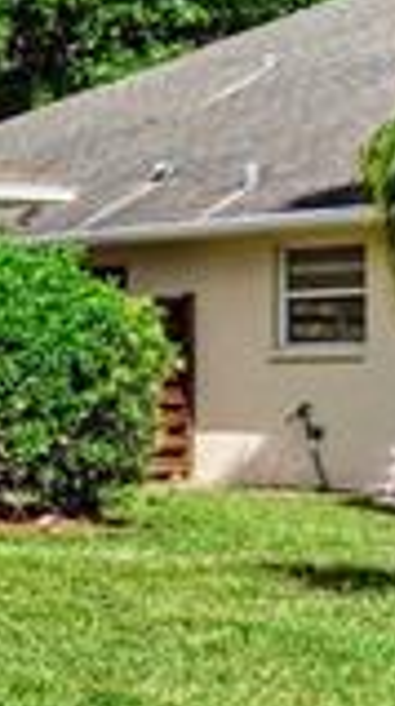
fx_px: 2018
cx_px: -1070
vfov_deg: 19.8
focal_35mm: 108
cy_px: 362
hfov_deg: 8.0
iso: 100
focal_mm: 16
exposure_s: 1/800
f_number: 7.1
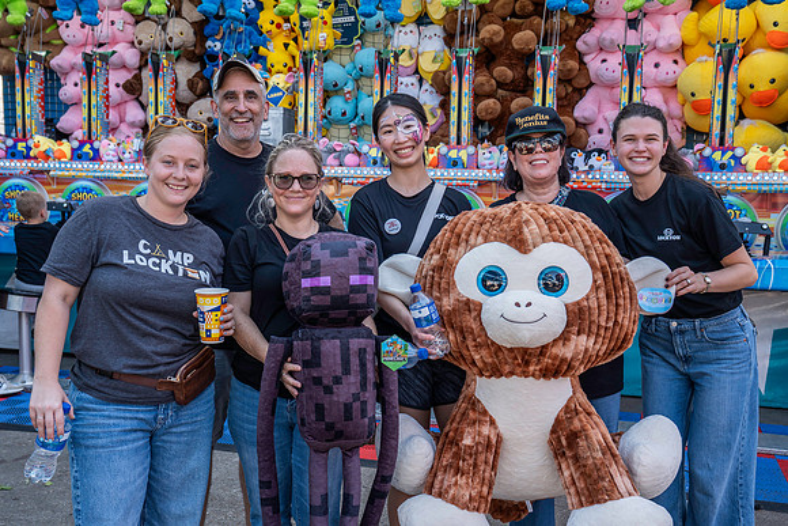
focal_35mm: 41
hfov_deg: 47.5
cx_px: 375
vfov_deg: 32.7
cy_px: 276
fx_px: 896
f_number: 5.6
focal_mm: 39
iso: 400
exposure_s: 1/200
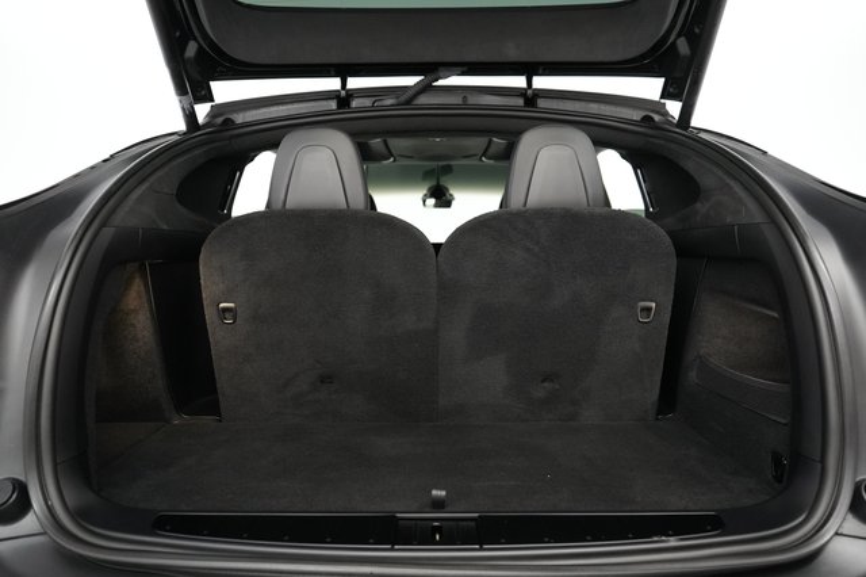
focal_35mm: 24
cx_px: 433
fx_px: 577
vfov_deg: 53.1
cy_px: 288
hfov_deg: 73.8
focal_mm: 24
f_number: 2.8
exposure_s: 1/160
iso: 5000
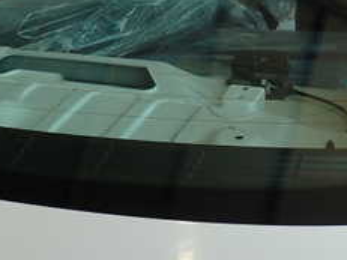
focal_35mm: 65
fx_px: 651
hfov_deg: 29.4
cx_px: 90
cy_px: 9
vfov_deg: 21.9
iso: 100
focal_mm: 4.5
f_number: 2.8
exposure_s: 1/200
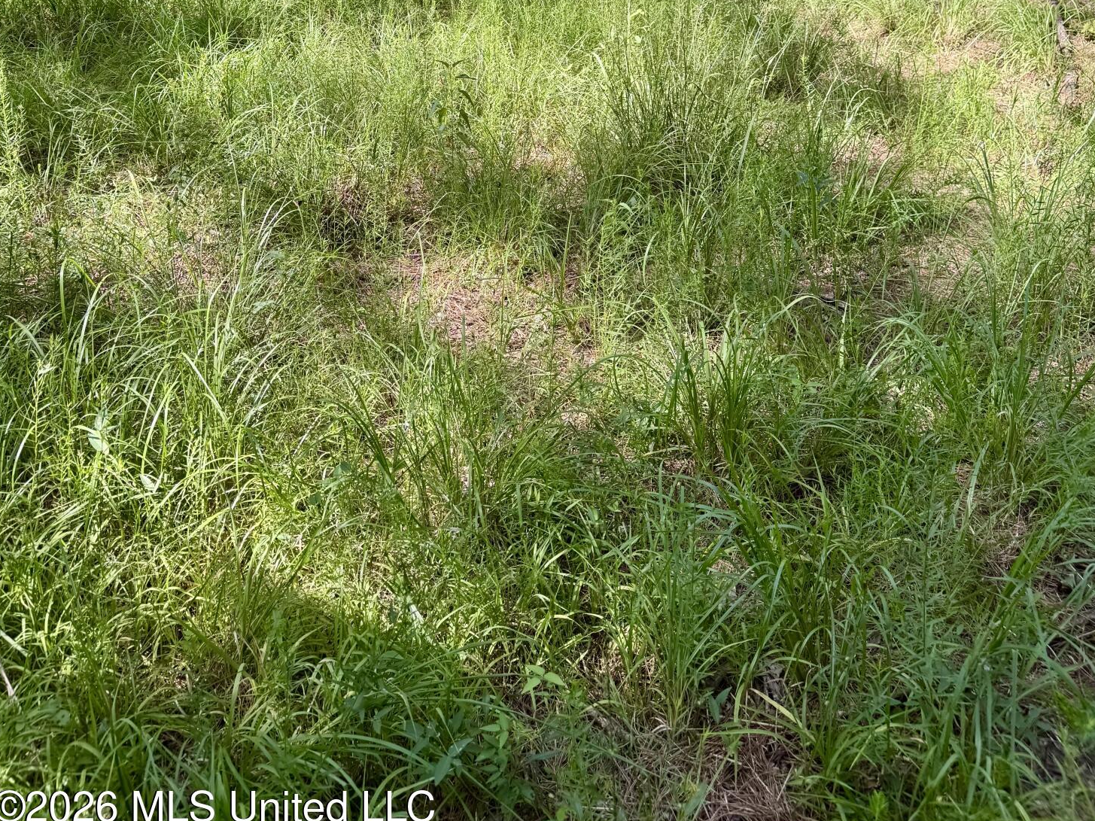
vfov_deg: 40.5
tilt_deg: -16.8
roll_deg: -0.9
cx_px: 554
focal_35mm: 33
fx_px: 1044
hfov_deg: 55.4
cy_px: 123
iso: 80
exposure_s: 1/419
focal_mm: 6.76
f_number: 1.78
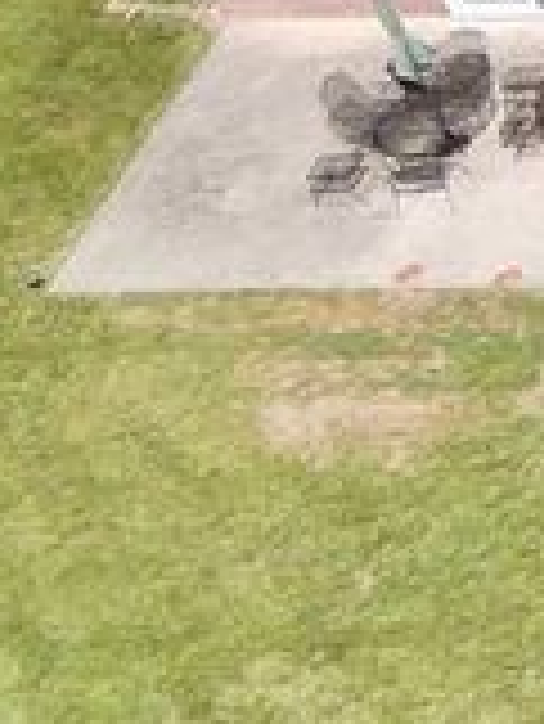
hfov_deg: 4.7
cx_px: 3246
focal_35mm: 224
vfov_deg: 8.7
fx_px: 4687
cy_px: -304
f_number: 2.8
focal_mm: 4.5
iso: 100
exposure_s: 1/25
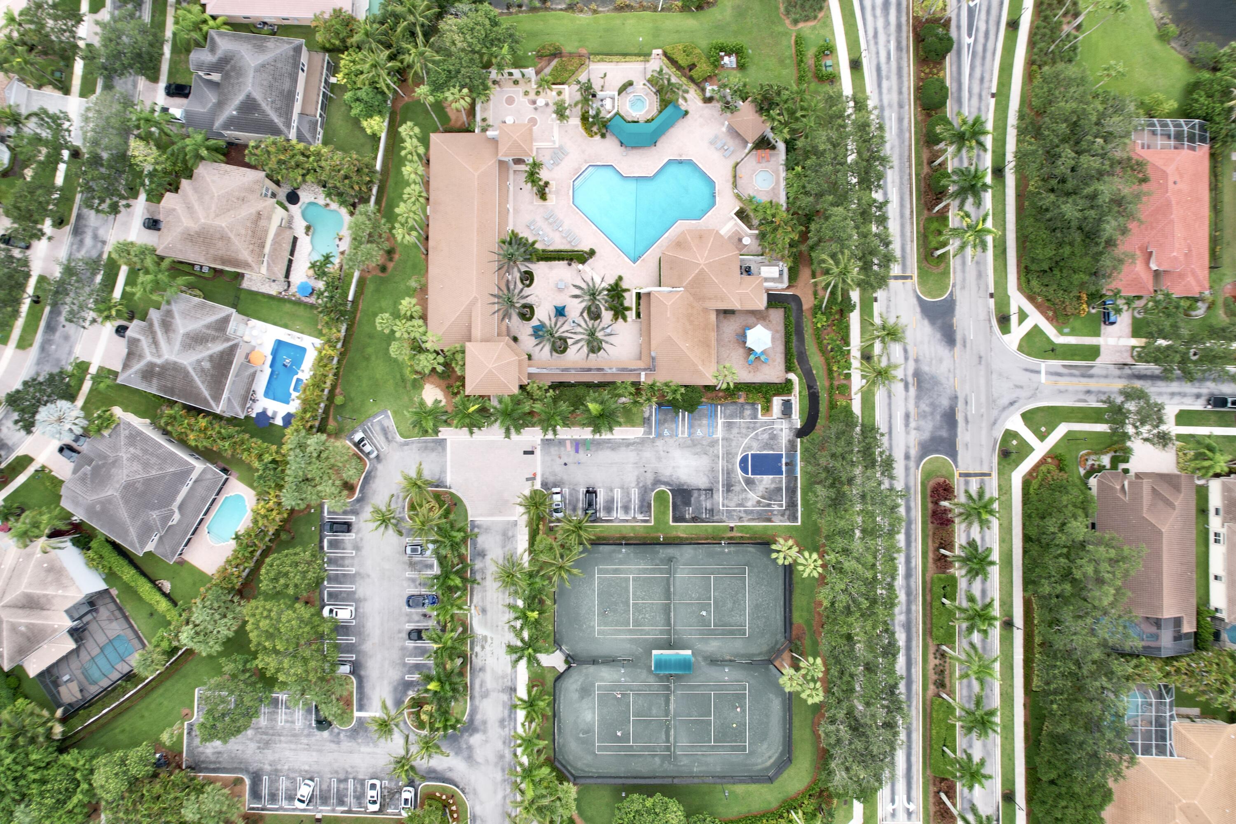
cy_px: 412
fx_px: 755
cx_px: 618
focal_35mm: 22
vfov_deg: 57.2
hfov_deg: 78.6
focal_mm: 8.38
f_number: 2.8
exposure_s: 1/200
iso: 100
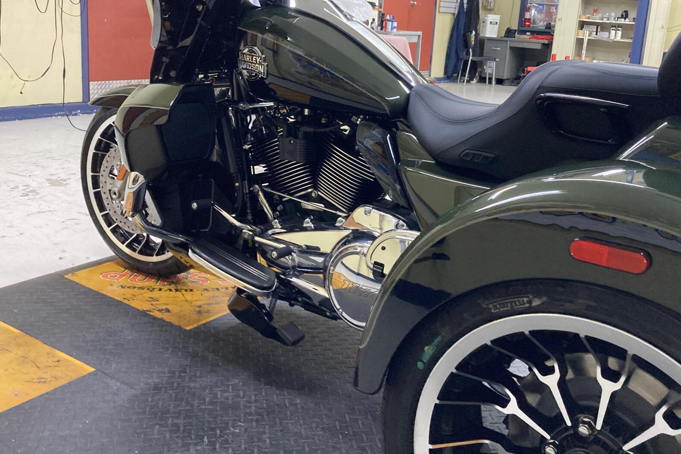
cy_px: 177
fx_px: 700
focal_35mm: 37
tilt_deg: -14.3
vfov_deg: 35.8
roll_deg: -2.6
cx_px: 387
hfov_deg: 51.7
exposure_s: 1/40
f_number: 1.8
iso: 320
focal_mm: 3.99
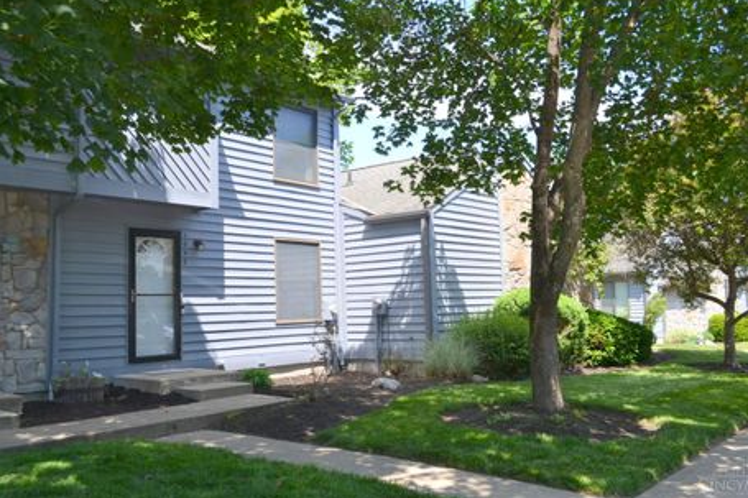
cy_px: 229
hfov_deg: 57.2
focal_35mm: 33
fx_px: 685
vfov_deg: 39.9
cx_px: 372
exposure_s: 1/160
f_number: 6.3
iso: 100
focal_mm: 20
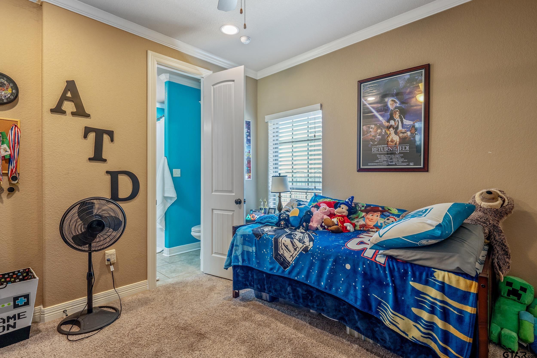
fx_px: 254
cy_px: 179
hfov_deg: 93.3
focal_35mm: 17
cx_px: 268
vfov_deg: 70.4
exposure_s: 1/6
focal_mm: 17
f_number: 8
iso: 800
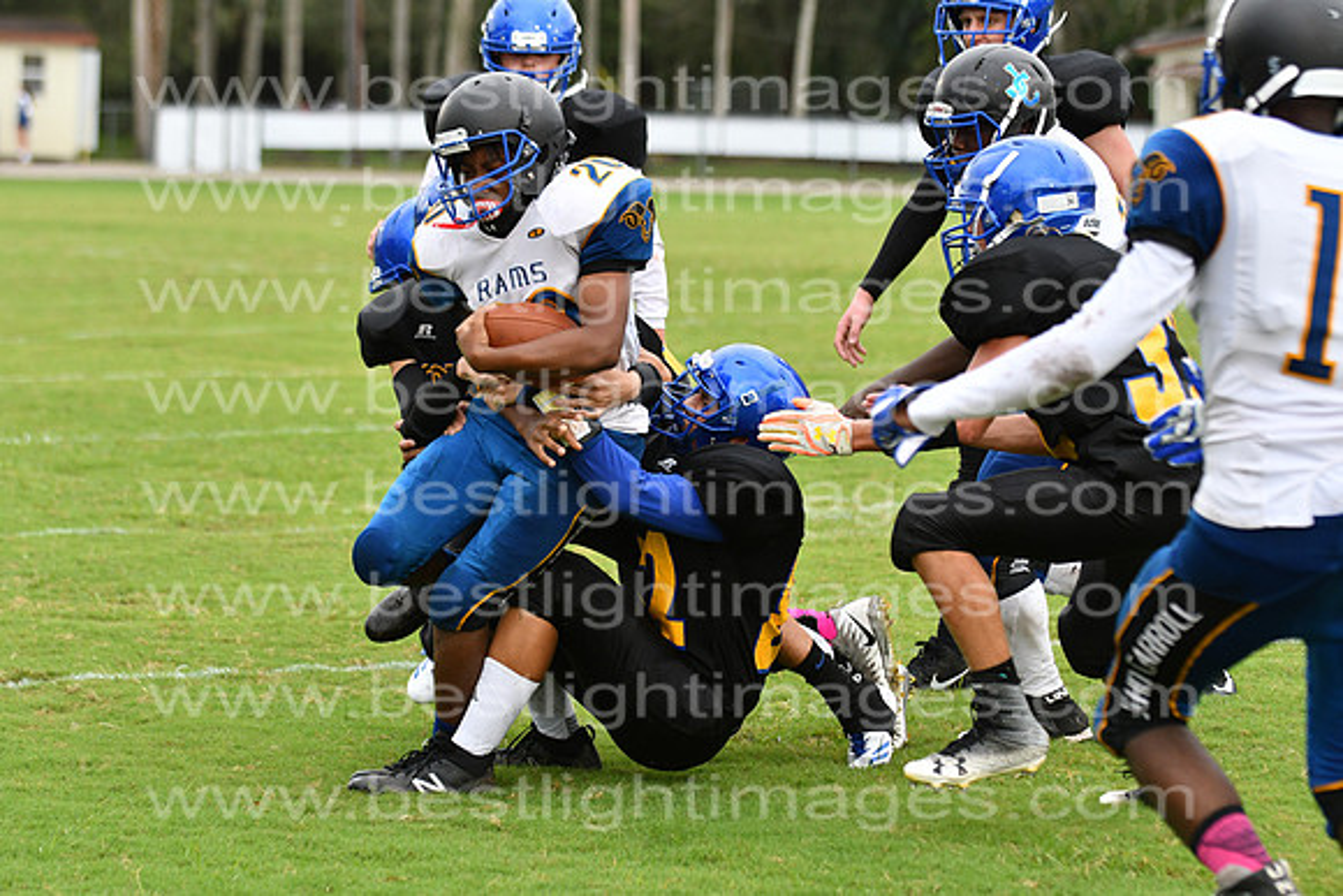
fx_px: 7836
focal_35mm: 210
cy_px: 448
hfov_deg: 9.8
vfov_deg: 6.5
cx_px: 672
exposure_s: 1/2000
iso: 800
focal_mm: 140
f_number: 3.5
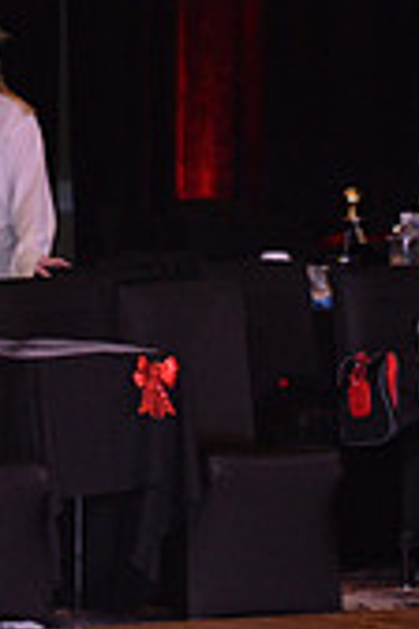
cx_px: -591
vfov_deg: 5.7
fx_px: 6319
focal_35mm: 362
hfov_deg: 3.7
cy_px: 642
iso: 2000
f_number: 6.3
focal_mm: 105
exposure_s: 1/250
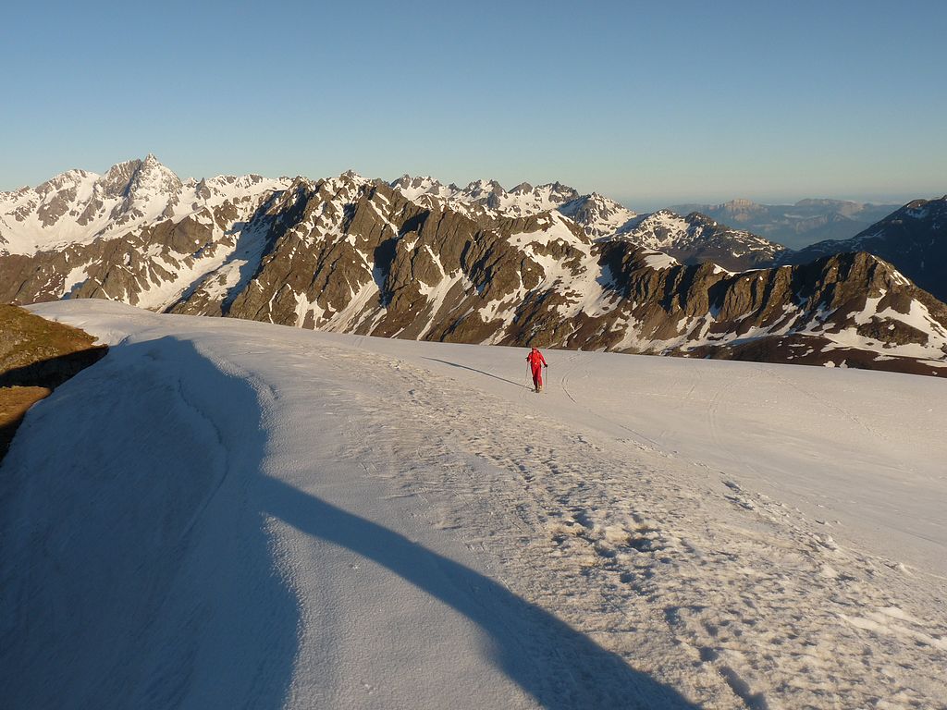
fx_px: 1012
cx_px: 474
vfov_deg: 38.7
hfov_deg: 50.1
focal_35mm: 37
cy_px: 355
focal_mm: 6.6
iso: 100
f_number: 6.3
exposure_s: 1/500
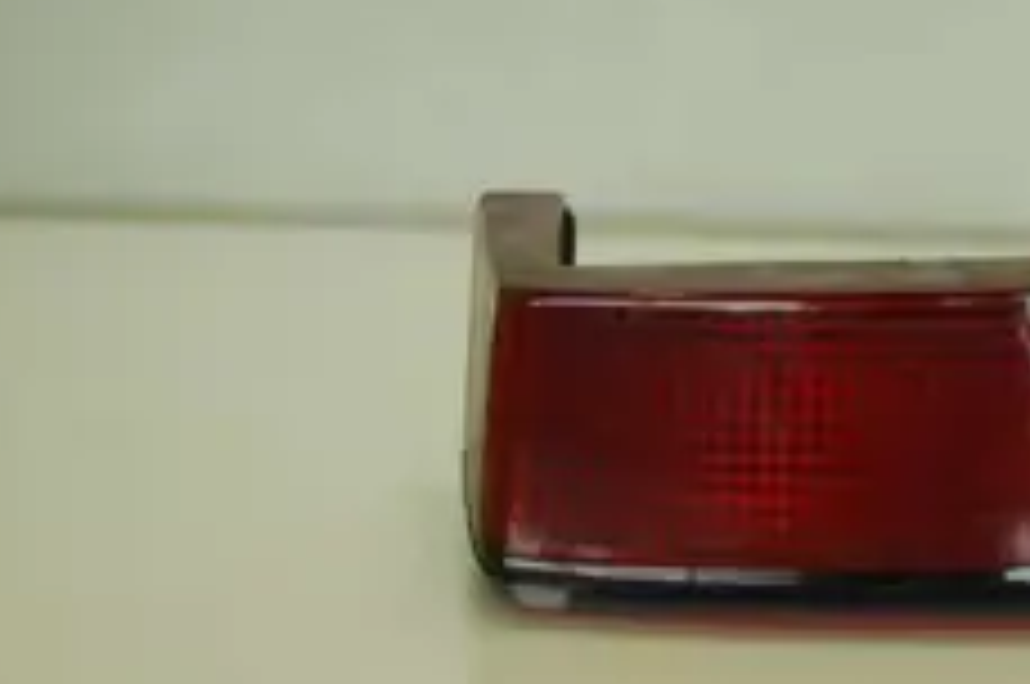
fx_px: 3857
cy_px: 396
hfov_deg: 15.0
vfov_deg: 10.1
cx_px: 933
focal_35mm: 135
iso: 400
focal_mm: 38
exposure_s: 1/80
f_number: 4.8
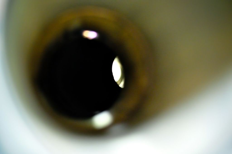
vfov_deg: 25.7
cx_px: 116
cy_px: 77
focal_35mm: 52
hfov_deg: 37.9
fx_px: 338
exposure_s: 1/1.67
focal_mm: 35
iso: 1600
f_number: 2.8
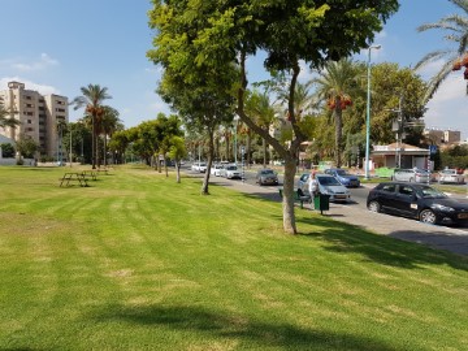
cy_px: 176
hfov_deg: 67.3
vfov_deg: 53.1
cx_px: 234
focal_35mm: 26
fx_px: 352
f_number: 1.7
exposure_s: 1/1992
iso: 40
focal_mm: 4.2
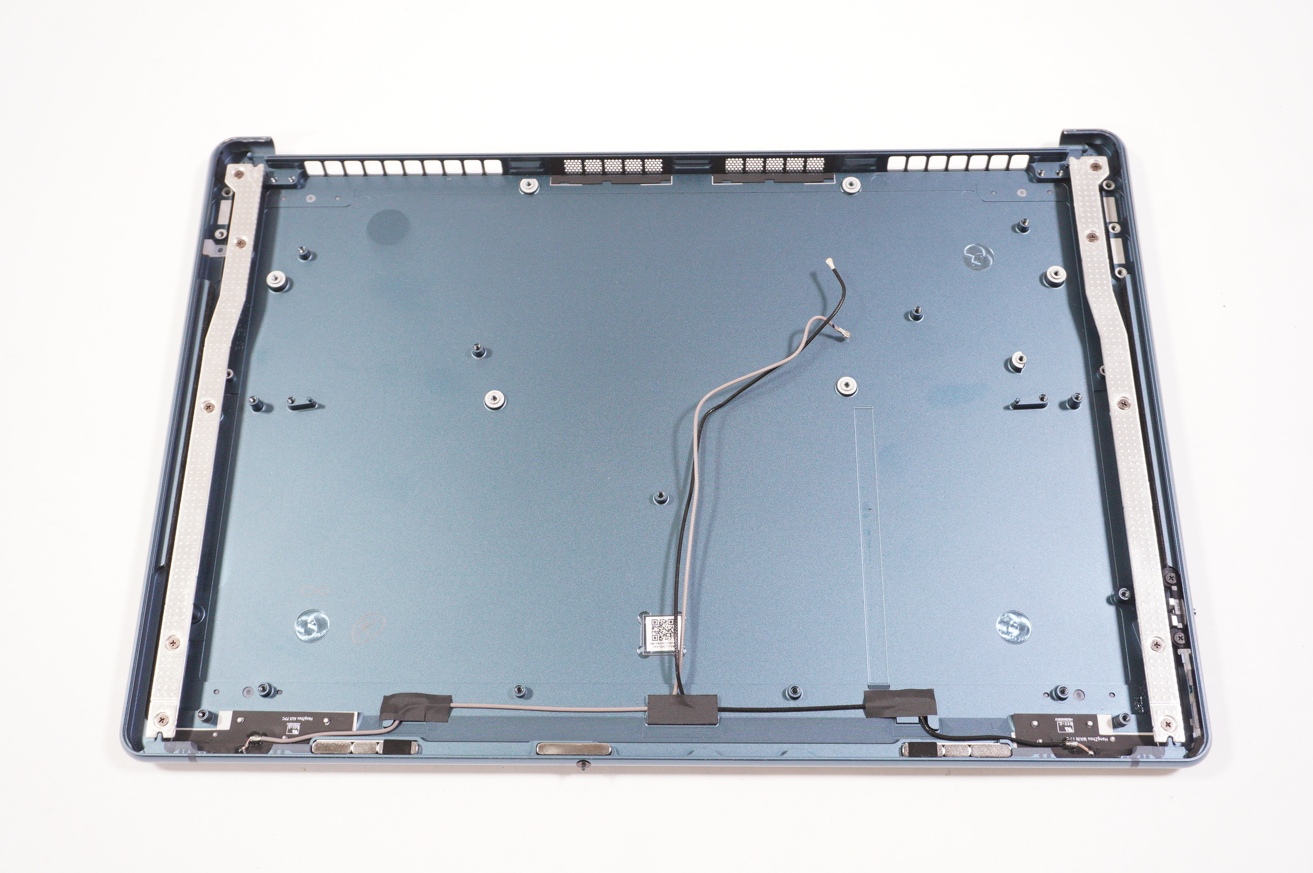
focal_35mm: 34
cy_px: 436
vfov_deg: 38.3
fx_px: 1257
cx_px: 656
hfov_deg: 55.1
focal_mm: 23
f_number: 5.6
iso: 1000
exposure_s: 1/160
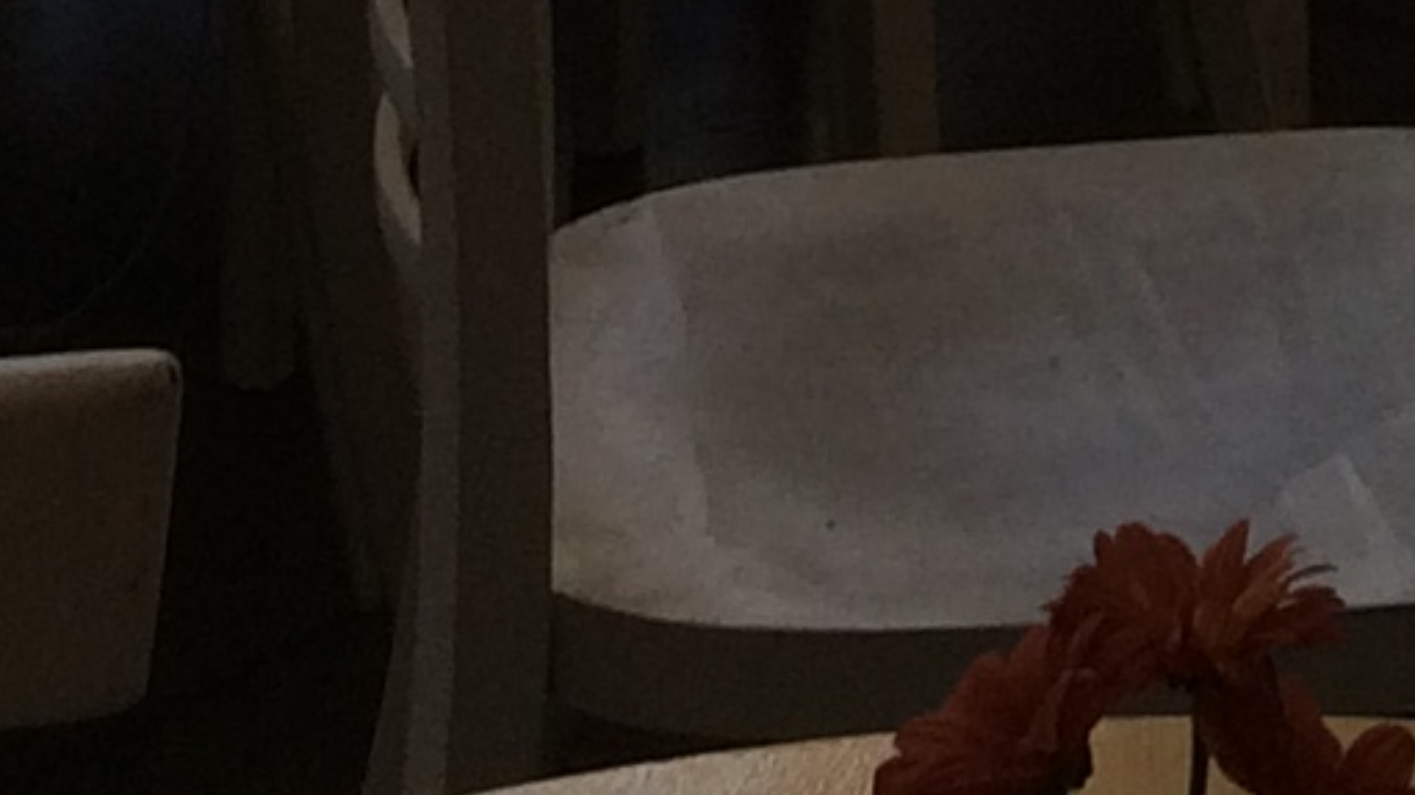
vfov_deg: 5.3
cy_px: -2468
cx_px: 1667
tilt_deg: -5.1
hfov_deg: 10.5
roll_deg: -1.8
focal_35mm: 202
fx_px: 7576
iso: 32
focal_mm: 4.15
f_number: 2.2
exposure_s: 1/146
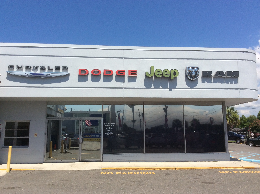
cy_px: 97
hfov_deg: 55.4
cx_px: 130
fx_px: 247
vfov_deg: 42.8
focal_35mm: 33
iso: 32
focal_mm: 3.3
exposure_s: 1/2203
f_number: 2.4
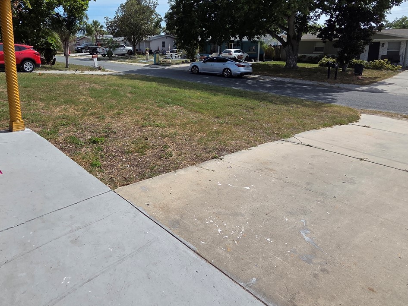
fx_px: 259
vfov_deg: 59.0
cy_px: 91
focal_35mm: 22
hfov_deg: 75.3
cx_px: 158
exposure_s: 1/2621
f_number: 2.2
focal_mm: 2.2
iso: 50
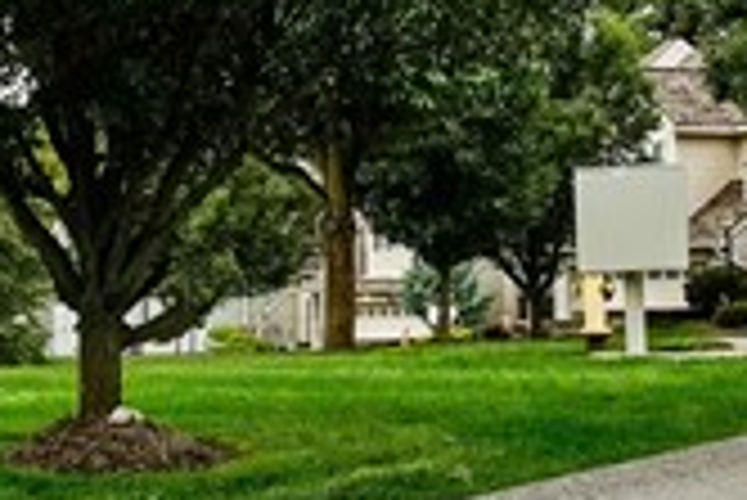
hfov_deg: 17.7
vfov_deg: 12.4
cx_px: -110
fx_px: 2305
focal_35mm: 111
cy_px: 236
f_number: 8
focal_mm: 17
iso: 500
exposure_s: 1/125
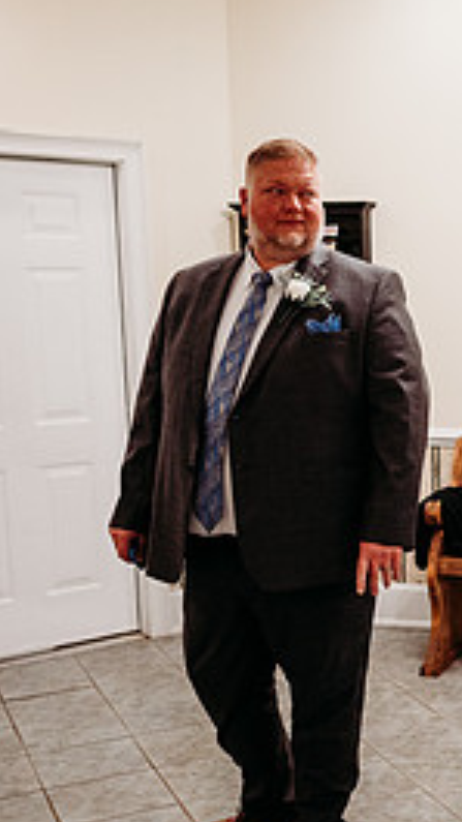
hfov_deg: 20.0
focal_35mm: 55
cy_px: 451
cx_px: 598
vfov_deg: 37.8
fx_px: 1198
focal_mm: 24
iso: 1250
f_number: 2.2
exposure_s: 1/200
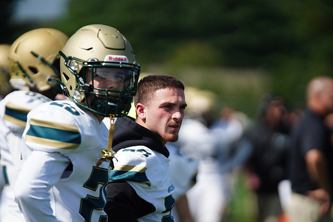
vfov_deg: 4.6
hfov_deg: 6.9
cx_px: 166
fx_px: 2776
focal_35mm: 300
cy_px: 111
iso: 500
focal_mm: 300
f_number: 2.8
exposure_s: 1/8000
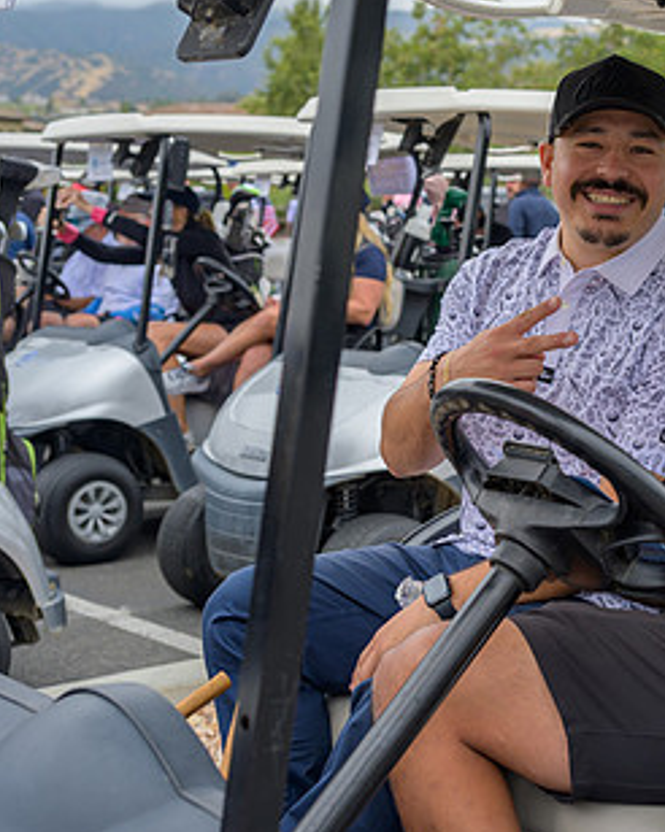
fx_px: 1699
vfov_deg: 27.5
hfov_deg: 21.5
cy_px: 355
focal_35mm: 69
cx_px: 627
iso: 100
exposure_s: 1/200
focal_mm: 39
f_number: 4
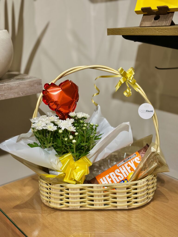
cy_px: 118
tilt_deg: -15.2
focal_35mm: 48
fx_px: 329
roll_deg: +1.0
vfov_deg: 39.7
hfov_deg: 30.3
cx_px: 89
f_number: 1.78
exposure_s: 1/60
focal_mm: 6.86
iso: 125
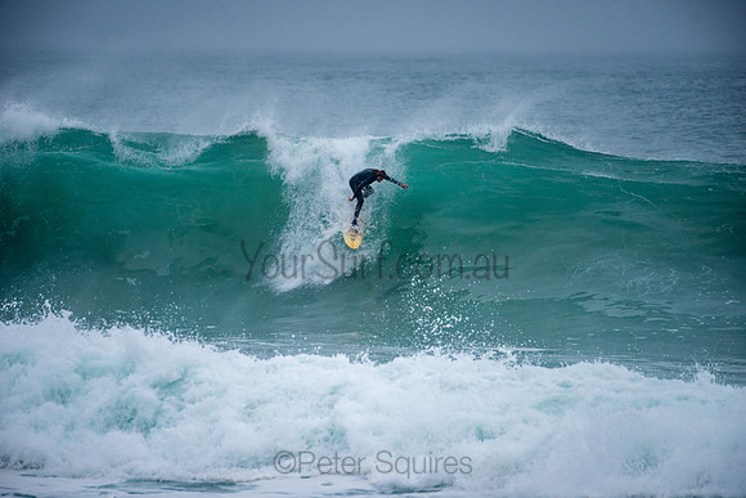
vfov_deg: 2.8
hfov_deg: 4.1
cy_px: 249
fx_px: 10363
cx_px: 373
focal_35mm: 500
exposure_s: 1/1000
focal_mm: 500
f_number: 5.6
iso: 280
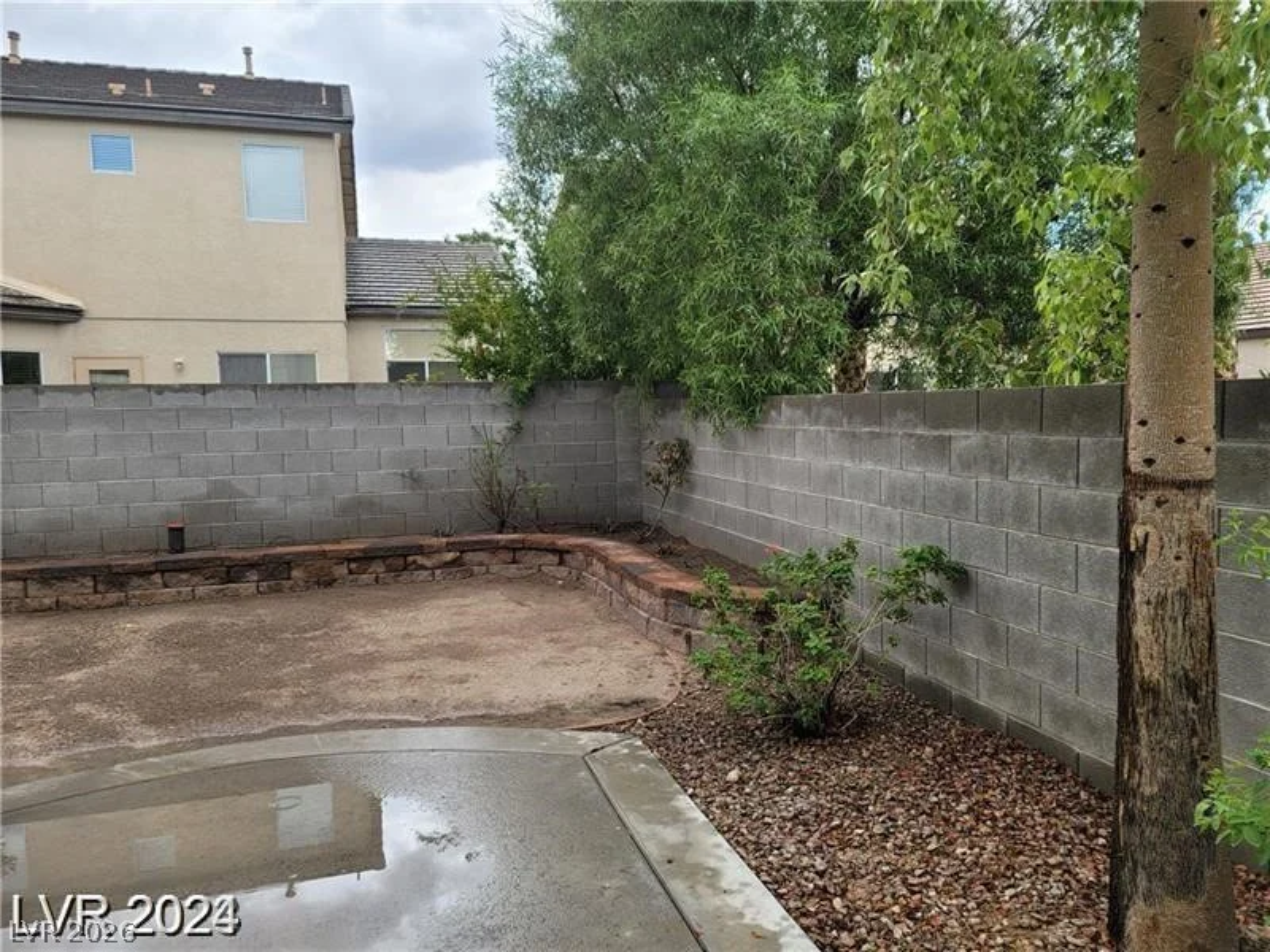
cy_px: 476
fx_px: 917
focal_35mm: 25
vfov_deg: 54.9
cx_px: 635
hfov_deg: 69.4
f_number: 1.8
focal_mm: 7
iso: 20
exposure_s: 1/143
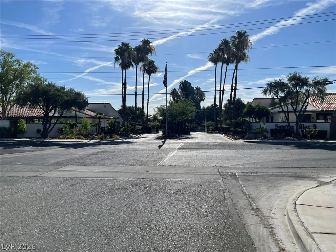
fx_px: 243
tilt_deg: -0.1
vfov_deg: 54.9
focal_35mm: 25
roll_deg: +1.9
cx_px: 168
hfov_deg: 69.4
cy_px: 126
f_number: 1.6
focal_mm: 5.1
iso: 32
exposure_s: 1/7937
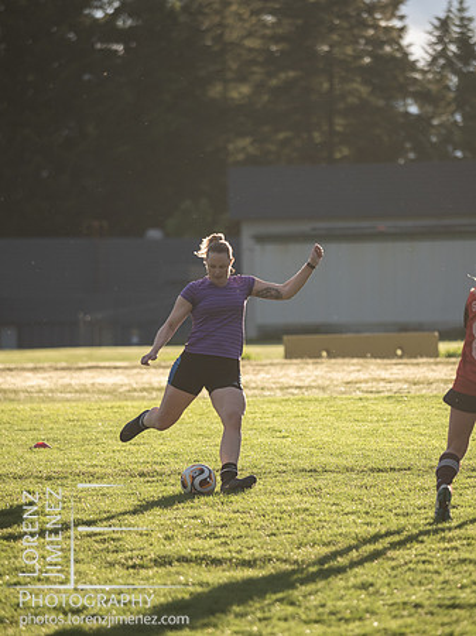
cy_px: 318
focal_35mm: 300
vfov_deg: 6.6
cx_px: 238
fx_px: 5506
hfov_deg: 5.0
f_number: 2.8
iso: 320
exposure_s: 1/1000
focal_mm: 150
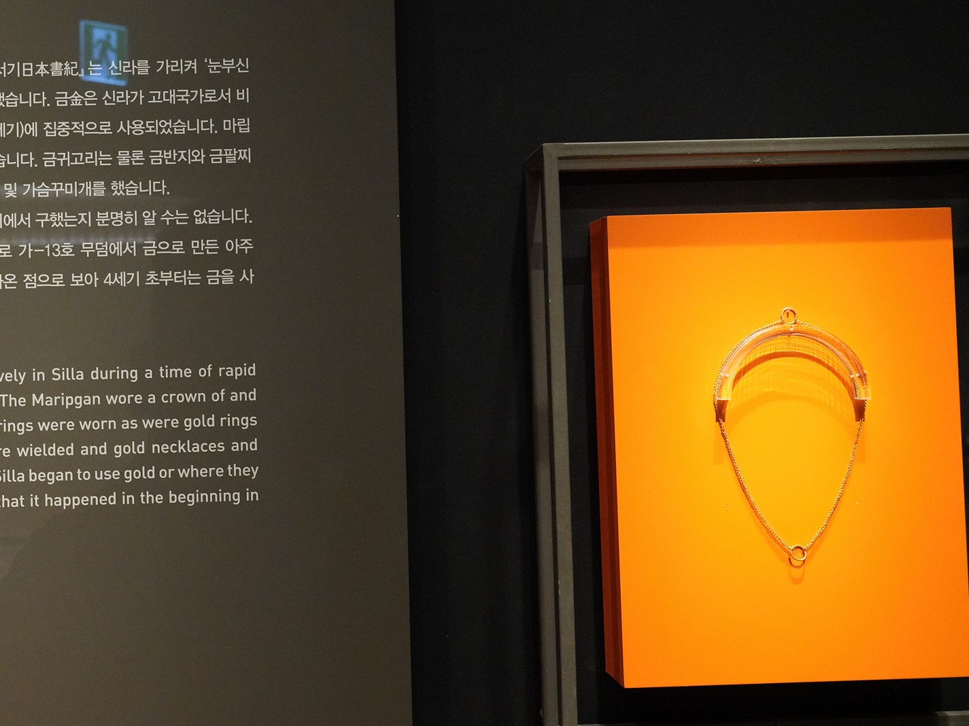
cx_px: 373
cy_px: 301
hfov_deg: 35.4
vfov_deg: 27.0
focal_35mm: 54
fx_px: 1511
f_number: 5.6
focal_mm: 40
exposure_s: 1/100
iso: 8000
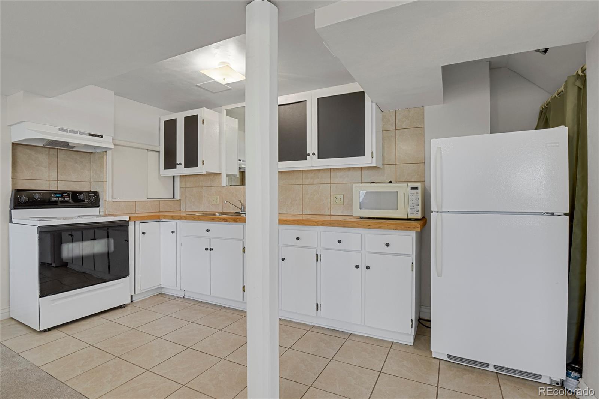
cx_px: 300
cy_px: 200
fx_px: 283
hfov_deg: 93.3
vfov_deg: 70.4
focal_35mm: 17
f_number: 8
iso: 12800
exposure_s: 1/15
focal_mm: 17
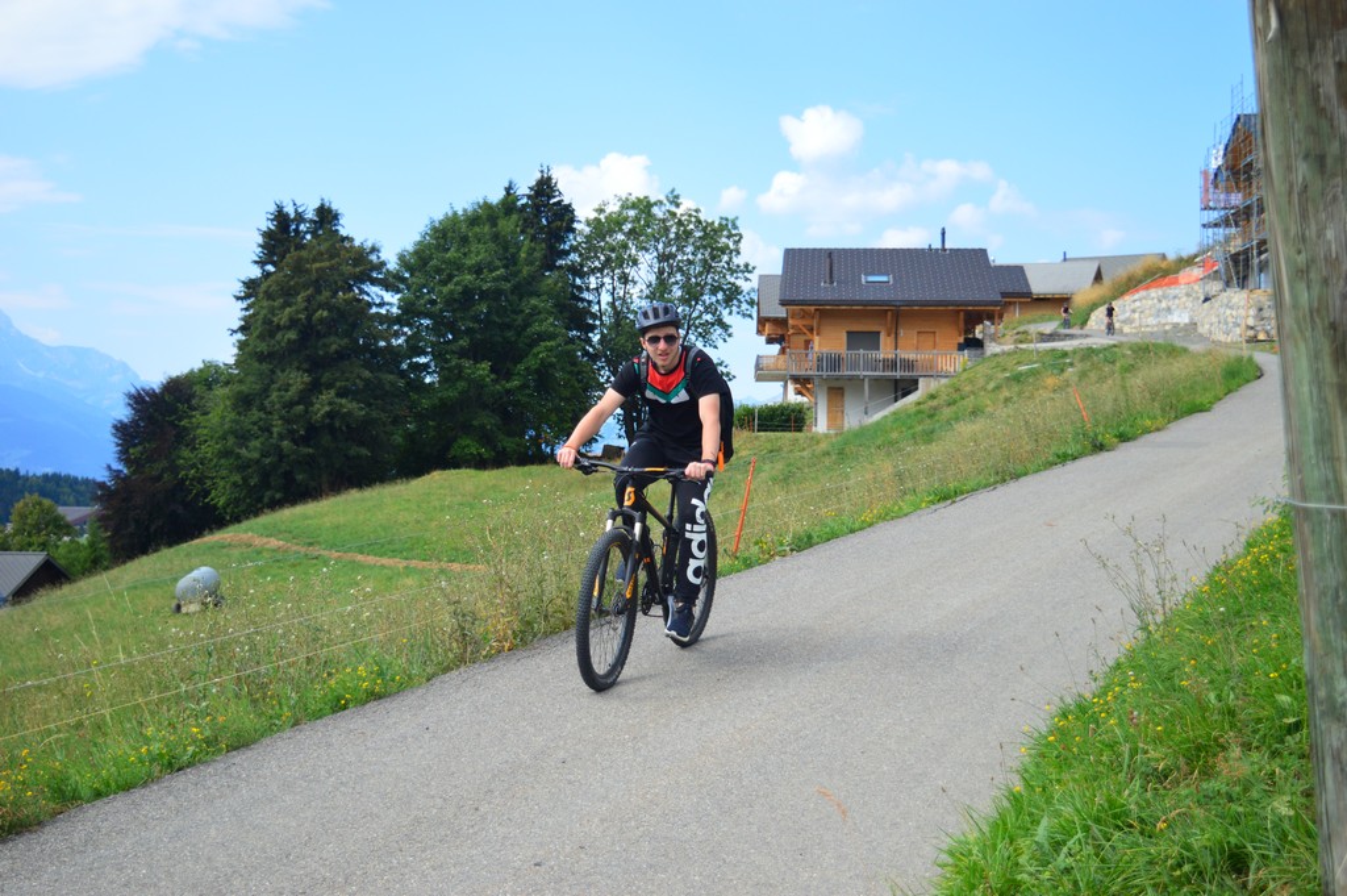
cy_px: 448
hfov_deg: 38.9
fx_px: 1907
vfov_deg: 26.4
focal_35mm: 51
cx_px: 674
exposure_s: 1/1600
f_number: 4.5
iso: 400
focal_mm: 34
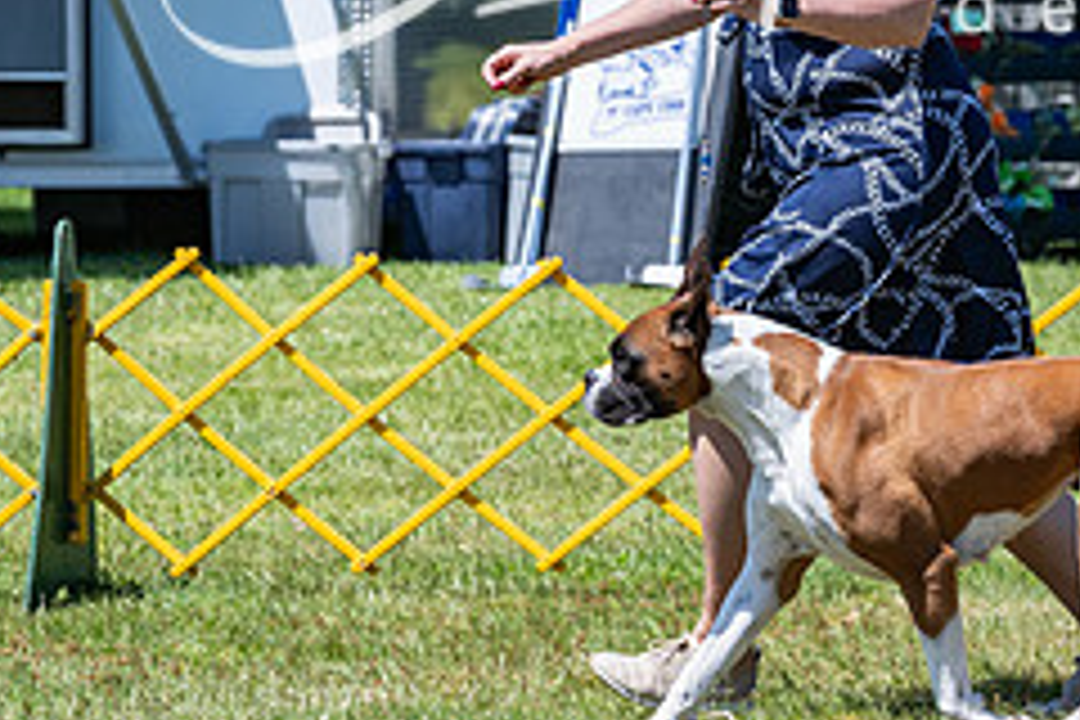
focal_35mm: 314
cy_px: 146
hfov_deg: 6.6
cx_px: 810
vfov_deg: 4.4
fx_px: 9419
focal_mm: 130
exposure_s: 1/1600
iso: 640
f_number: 7.1
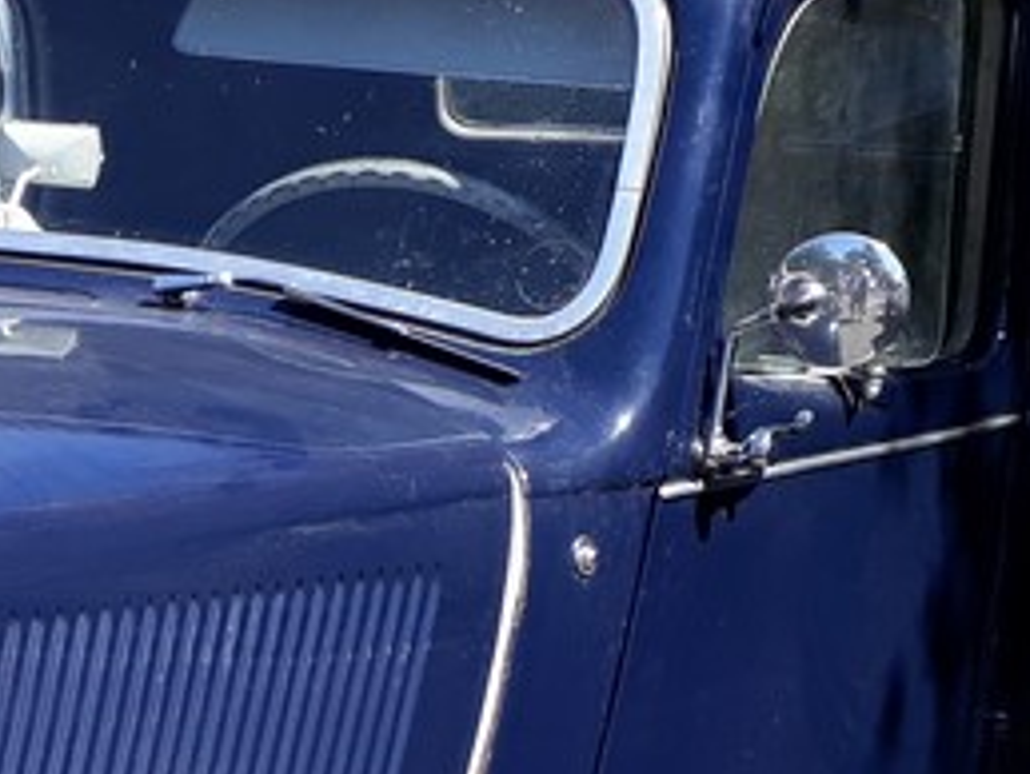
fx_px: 3187
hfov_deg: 16.9
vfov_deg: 13.5
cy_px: 914
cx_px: -427
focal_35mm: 107
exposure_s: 1/507
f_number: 1.9
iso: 40
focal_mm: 3.6
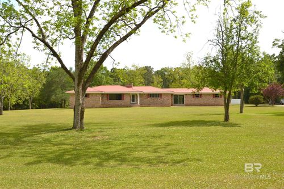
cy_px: 94
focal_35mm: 36
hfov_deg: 53.1
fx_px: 284
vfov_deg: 36.8
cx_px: 142
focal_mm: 24
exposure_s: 1/200
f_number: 9
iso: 100
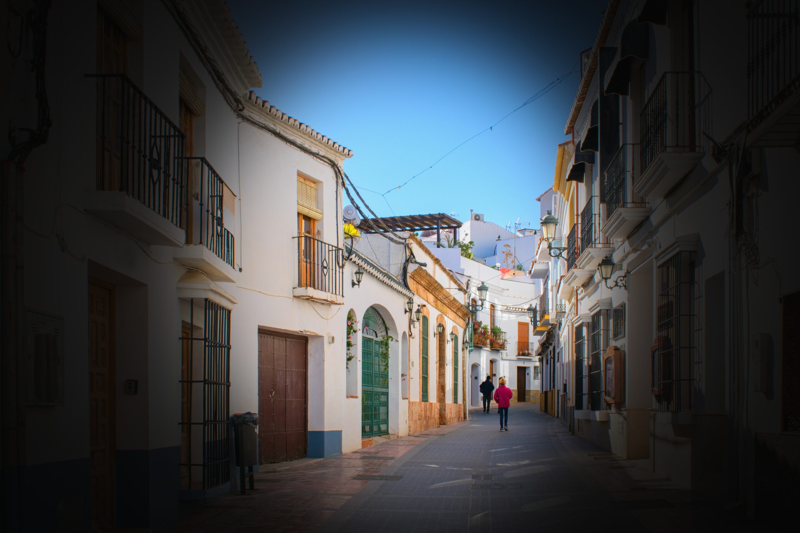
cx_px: 400
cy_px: 266
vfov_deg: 30.8
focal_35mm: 44
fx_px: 966
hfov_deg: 45.0
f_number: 13
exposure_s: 1/250
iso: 200
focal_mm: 29
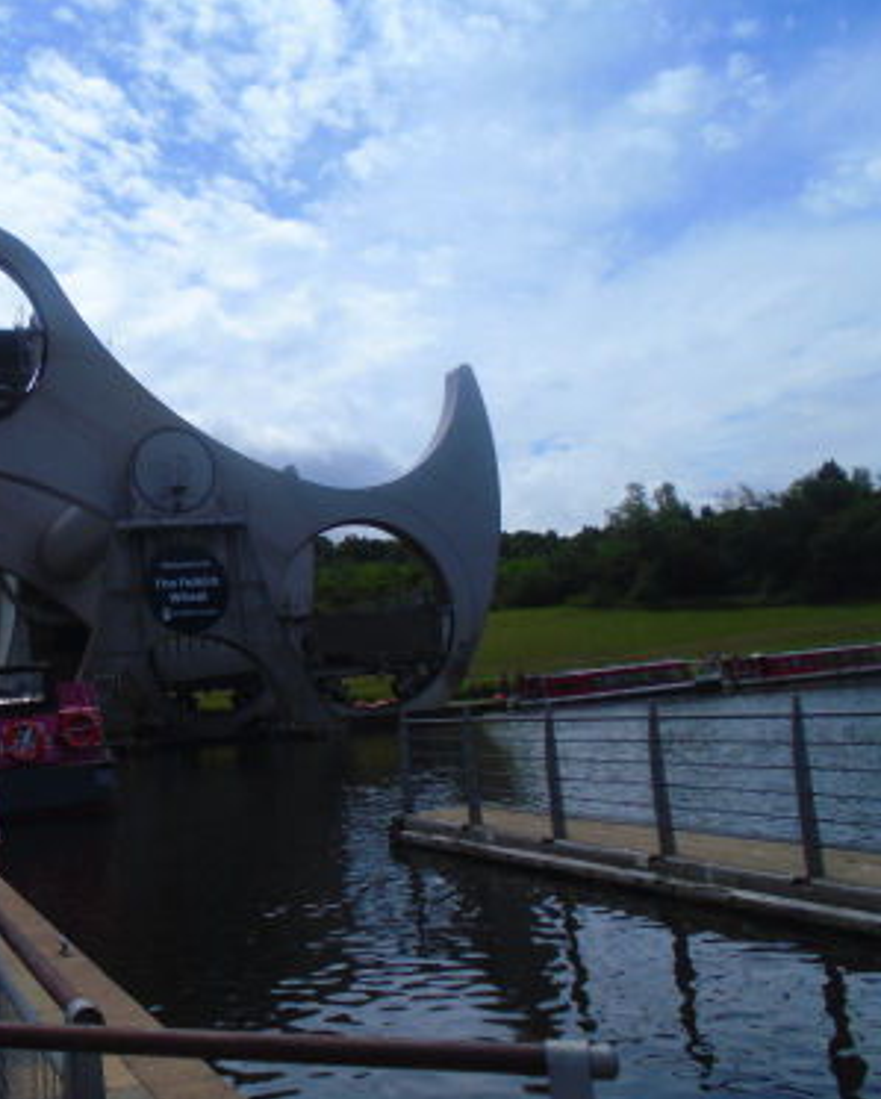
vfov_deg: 51.5
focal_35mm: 35
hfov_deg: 40.0
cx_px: 134
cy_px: 536
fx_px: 1139
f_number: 8
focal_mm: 4.6
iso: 100
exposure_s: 1/640
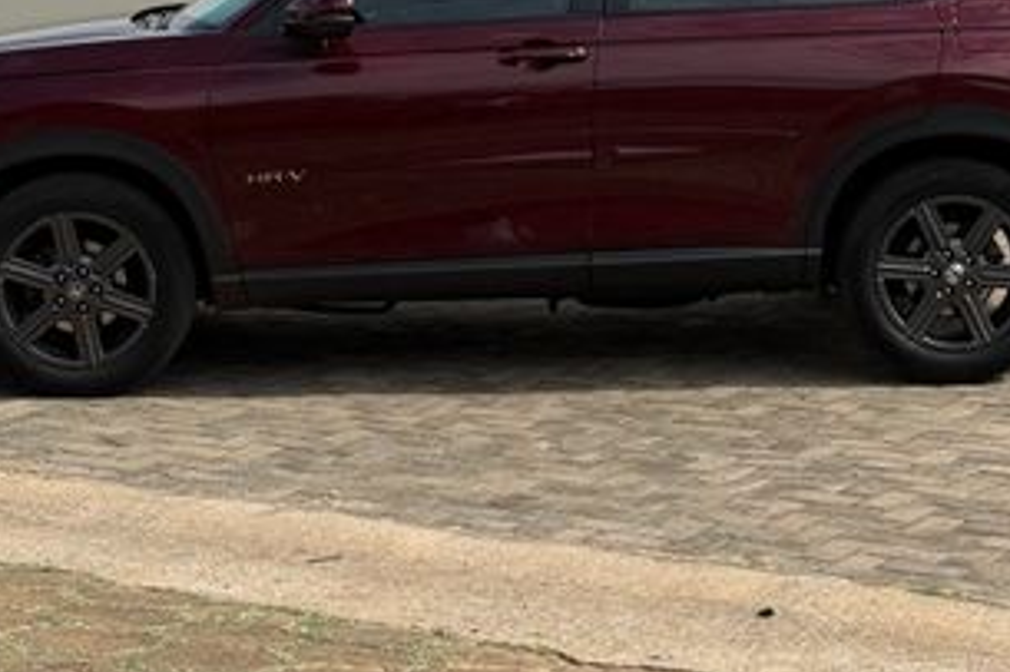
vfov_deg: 17.5
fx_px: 2159
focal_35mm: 77
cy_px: 93
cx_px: 550
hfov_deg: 26.3
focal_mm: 6.76
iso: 64
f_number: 1.78
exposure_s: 1/6024
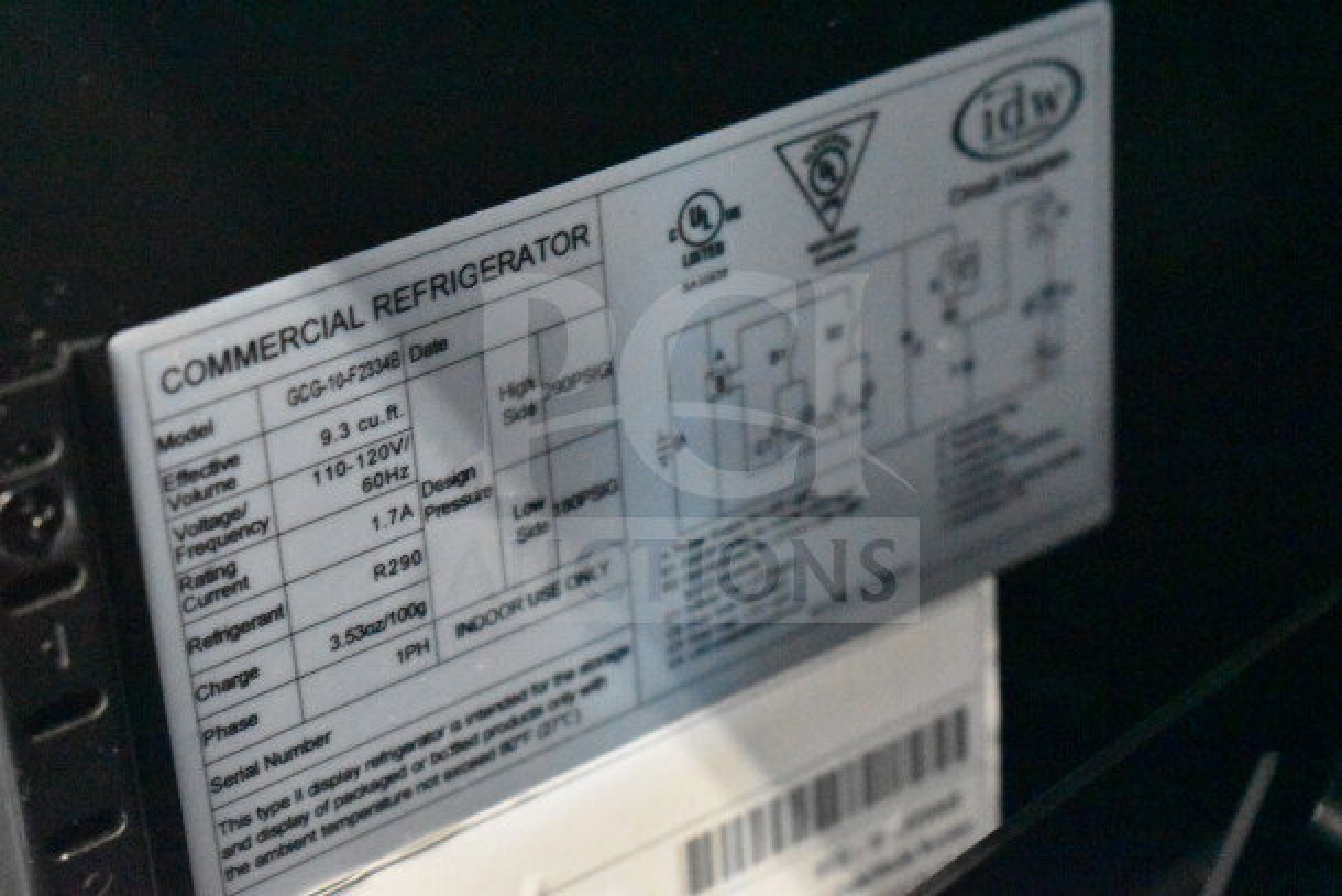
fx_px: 3076
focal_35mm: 82
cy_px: 448
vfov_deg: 16.6
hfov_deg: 24.6
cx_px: 671
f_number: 5.6
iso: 25600
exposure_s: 1/50
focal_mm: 55
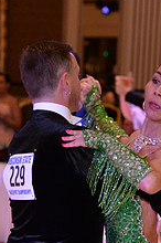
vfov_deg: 9.4
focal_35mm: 216
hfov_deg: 6.3
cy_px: 296
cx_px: 100
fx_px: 1453
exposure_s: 1/250
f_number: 5
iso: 2000
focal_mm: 82
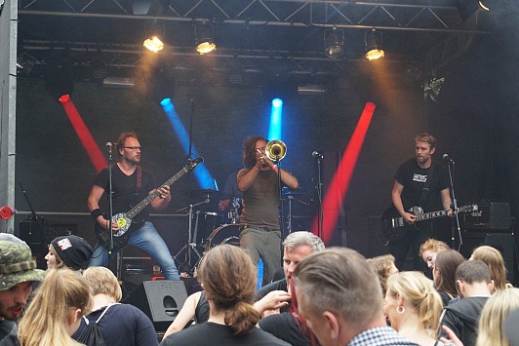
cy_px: 169
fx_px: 1364
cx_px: 289
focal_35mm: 95
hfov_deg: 21.5
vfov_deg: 14.5
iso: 1600
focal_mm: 55
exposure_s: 1/160
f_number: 5.6
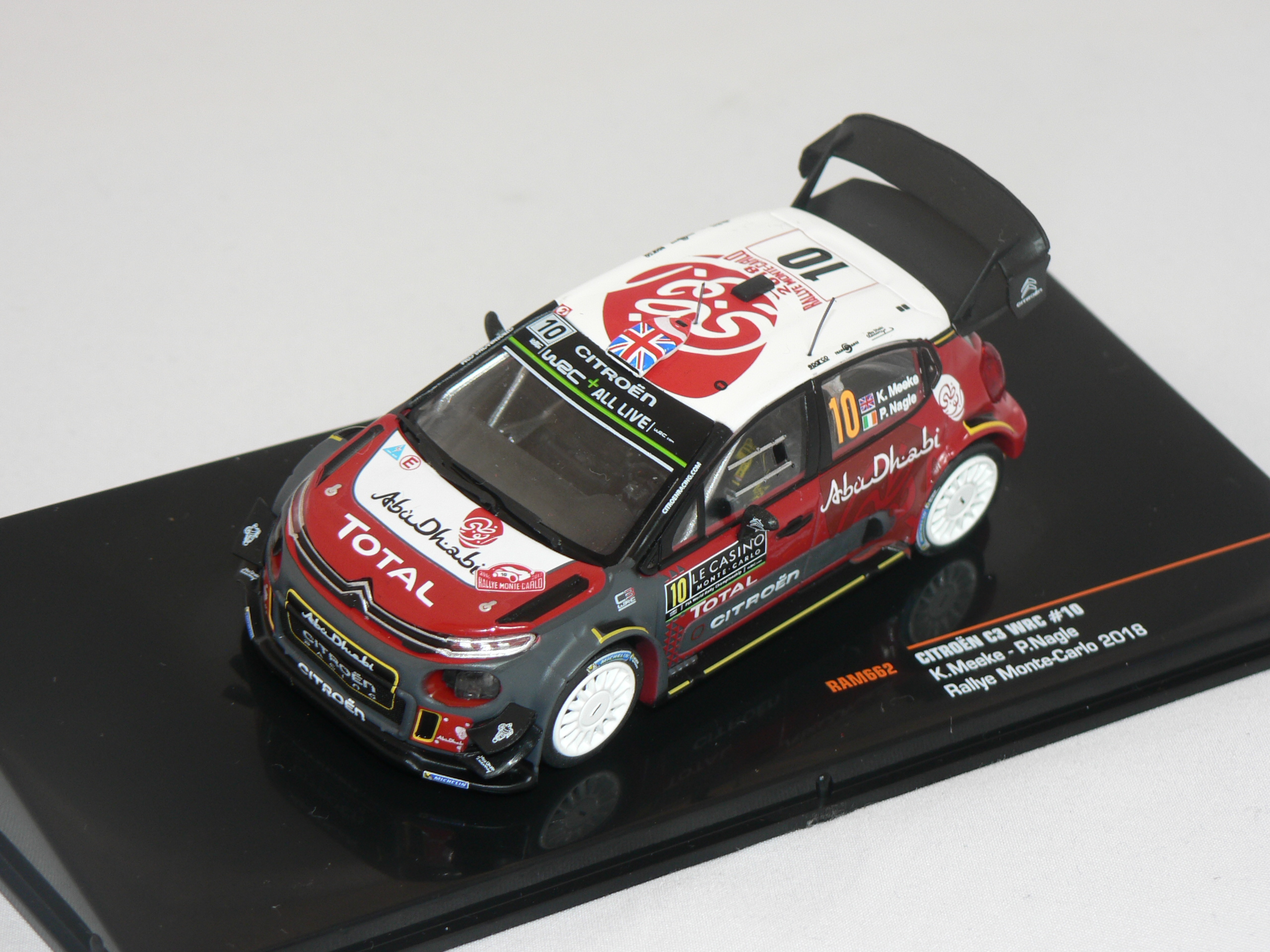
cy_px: 476
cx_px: 635
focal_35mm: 114
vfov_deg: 13.0
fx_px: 4182
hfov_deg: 17.3
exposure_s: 1/60
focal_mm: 19
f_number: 3.2
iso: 80
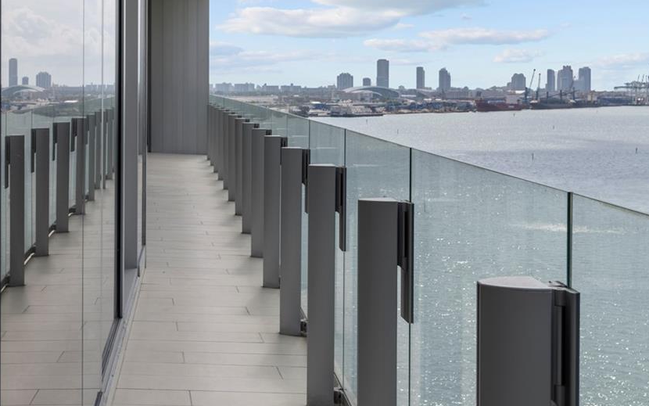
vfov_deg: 23.3
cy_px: 91
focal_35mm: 55
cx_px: 185
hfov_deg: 36.3
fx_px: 973
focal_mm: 28
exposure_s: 1/640
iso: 100
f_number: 8
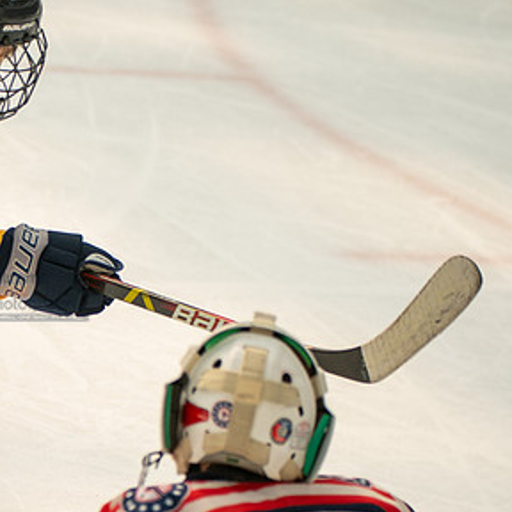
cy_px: 408
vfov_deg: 6.3
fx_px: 4635
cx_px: -114
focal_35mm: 277
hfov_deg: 6.3
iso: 1600
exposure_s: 1/2000
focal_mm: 120
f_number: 3.5
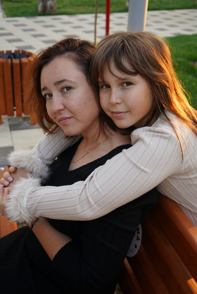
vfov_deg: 50.7
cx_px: 98
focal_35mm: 38
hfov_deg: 35.1
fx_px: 311
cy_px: 147
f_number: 5.6
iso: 160
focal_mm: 38
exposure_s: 1/40
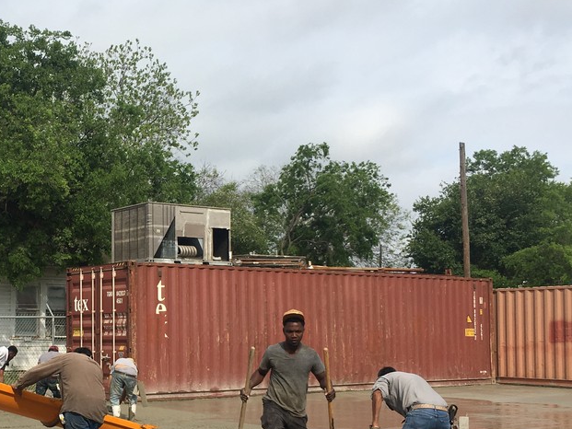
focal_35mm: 56
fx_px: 926
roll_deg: -0.1
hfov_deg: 33.2
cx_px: 100
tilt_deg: +3.7
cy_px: 279
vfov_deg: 26.0
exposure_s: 1/2079
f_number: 2.2
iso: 25
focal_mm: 4.15
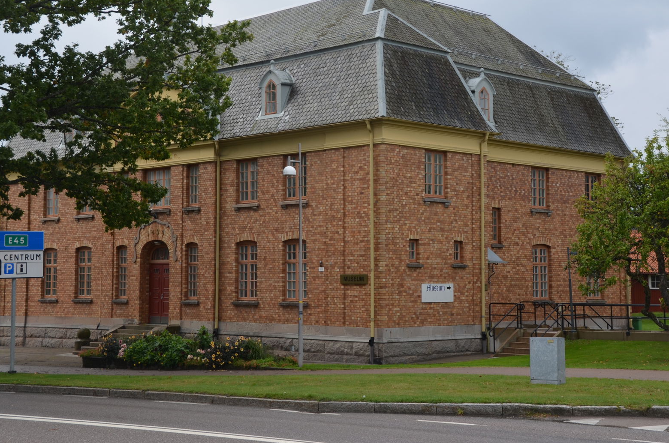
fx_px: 1199
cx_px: 326
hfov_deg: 31.2
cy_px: 174
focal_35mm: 65
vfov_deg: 20.9
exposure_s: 1/250
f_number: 8
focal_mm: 35
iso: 200
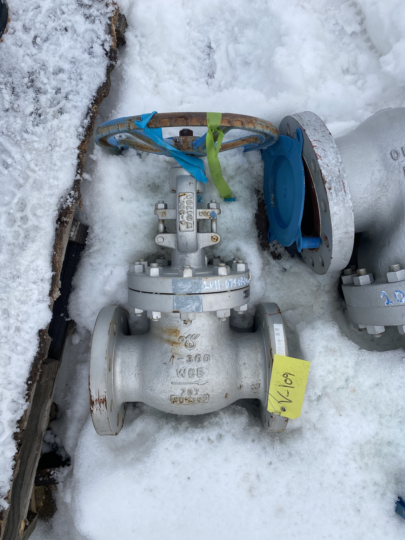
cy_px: 265
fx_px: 421
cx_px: 205
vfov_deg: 65.3
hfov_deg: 51.3
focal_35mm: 27
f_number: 1.8
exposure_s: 1/1701
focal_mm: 4.25
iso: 32
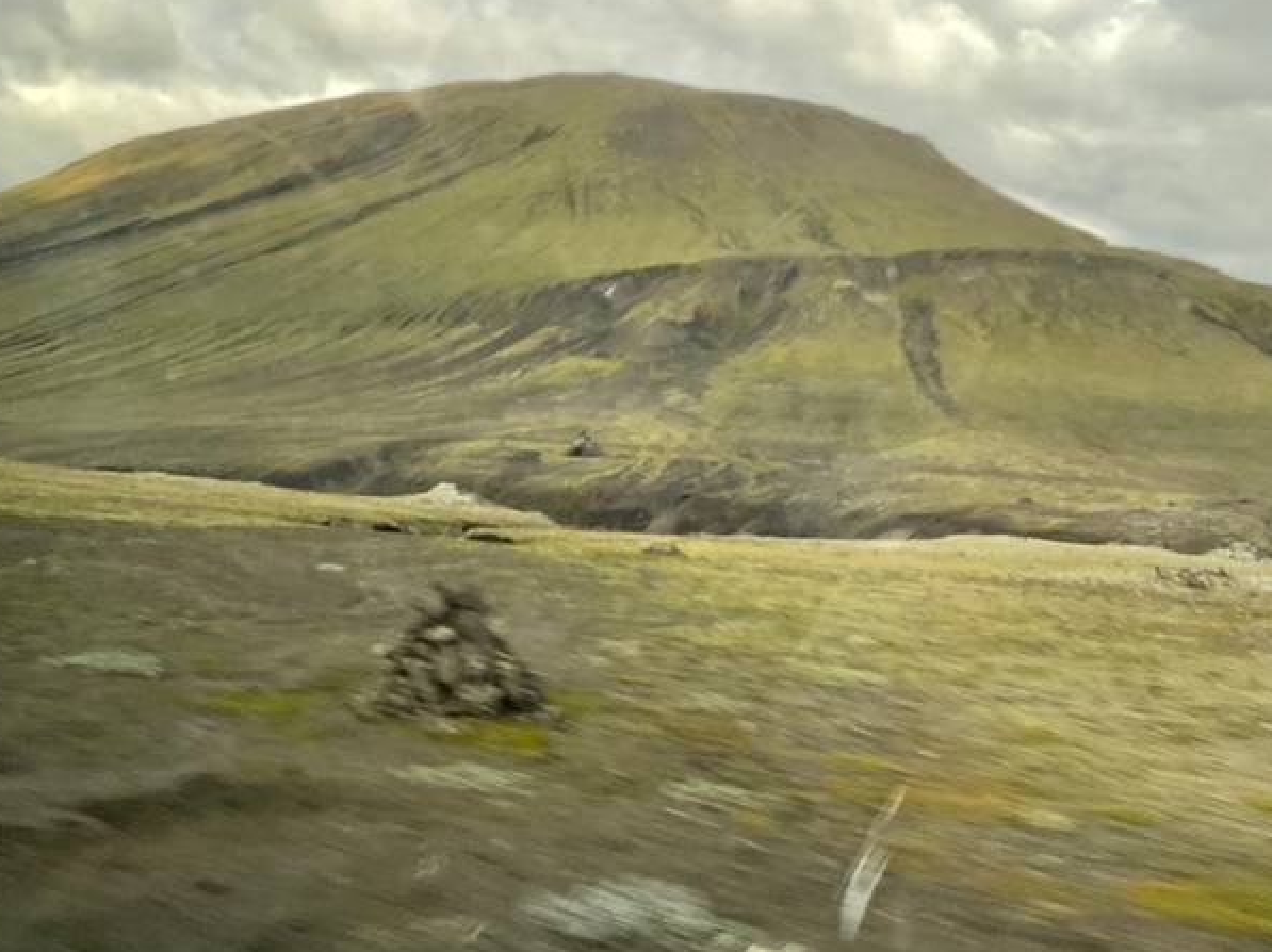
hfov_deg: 52.5
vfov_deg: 40.7
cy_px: 460
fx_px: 1285
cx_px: 565
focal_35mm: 35
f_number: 1.8
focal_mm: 3
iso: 40
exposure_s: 1/60
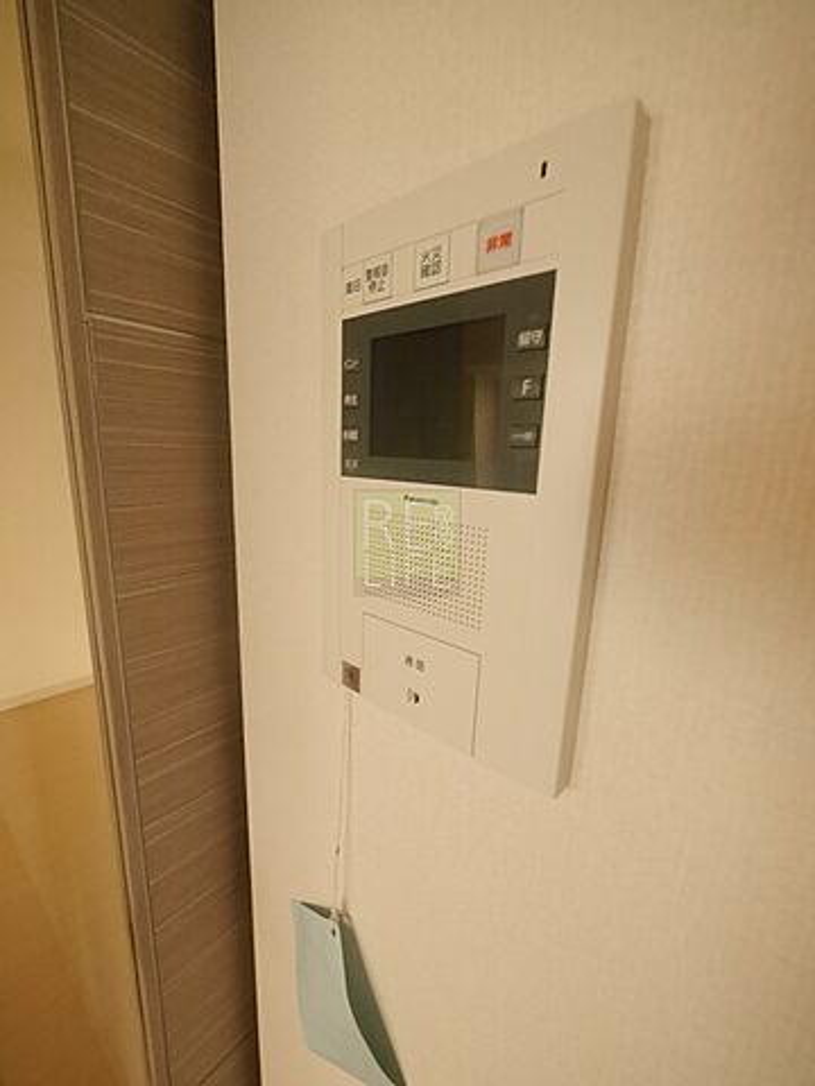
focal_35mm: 14
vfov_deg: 102.1
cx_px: 408
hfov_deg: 85.7
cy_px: 543
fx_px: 439
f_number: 4
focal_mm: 7
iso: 3200
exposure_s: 1/50
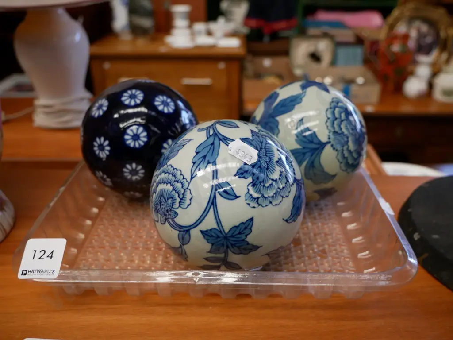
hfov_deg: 54.0
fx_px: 445
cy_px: 170
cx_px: 226
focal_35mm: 34
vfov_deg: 41.8
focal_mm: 17
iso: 640
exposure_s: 1/60
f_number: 4
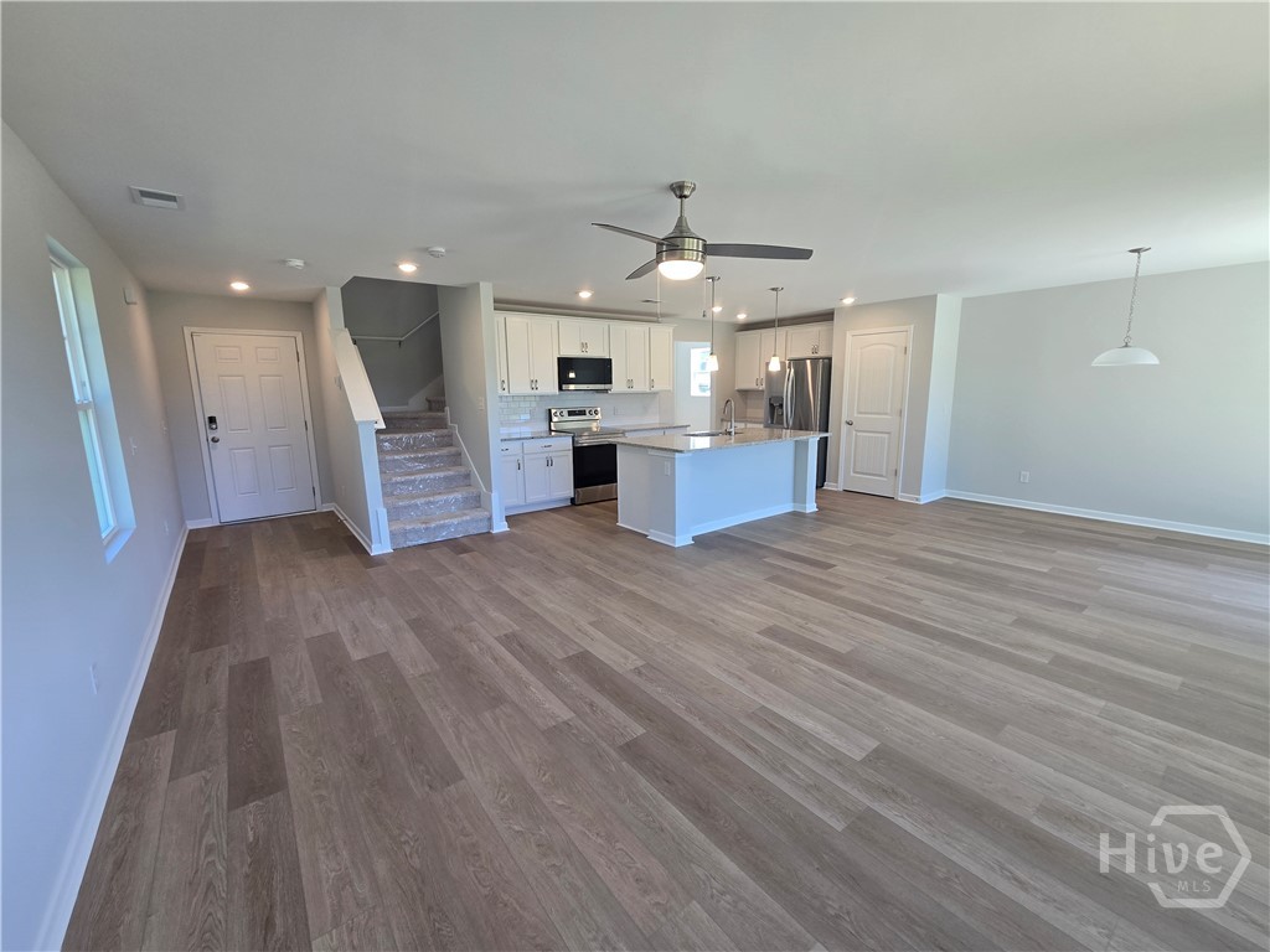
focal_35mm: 13
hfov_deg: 106.2
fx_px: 477
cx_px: 635
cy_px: 476
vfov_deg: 89.9
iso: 50
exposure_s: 1/60
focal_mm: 2.2
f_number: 2.2
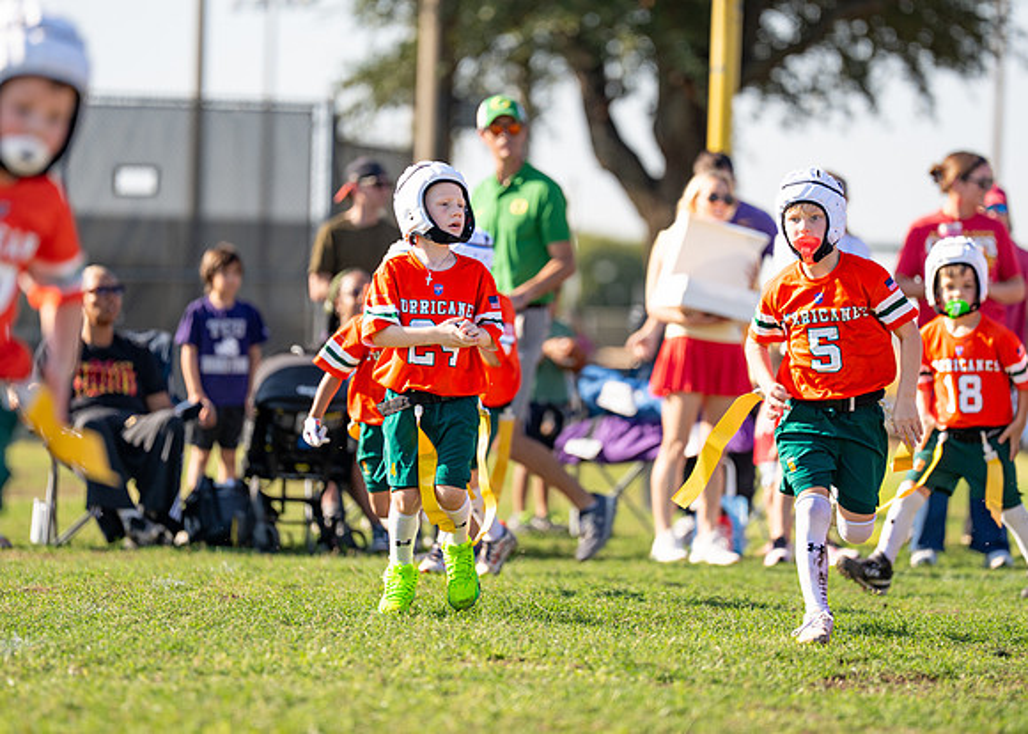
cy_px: 316
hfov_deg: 7.9
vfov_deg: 5.7
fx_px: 7427
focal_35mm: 254
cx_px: 551
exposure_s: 1/2000
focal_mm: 200
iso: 200
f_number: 2.8
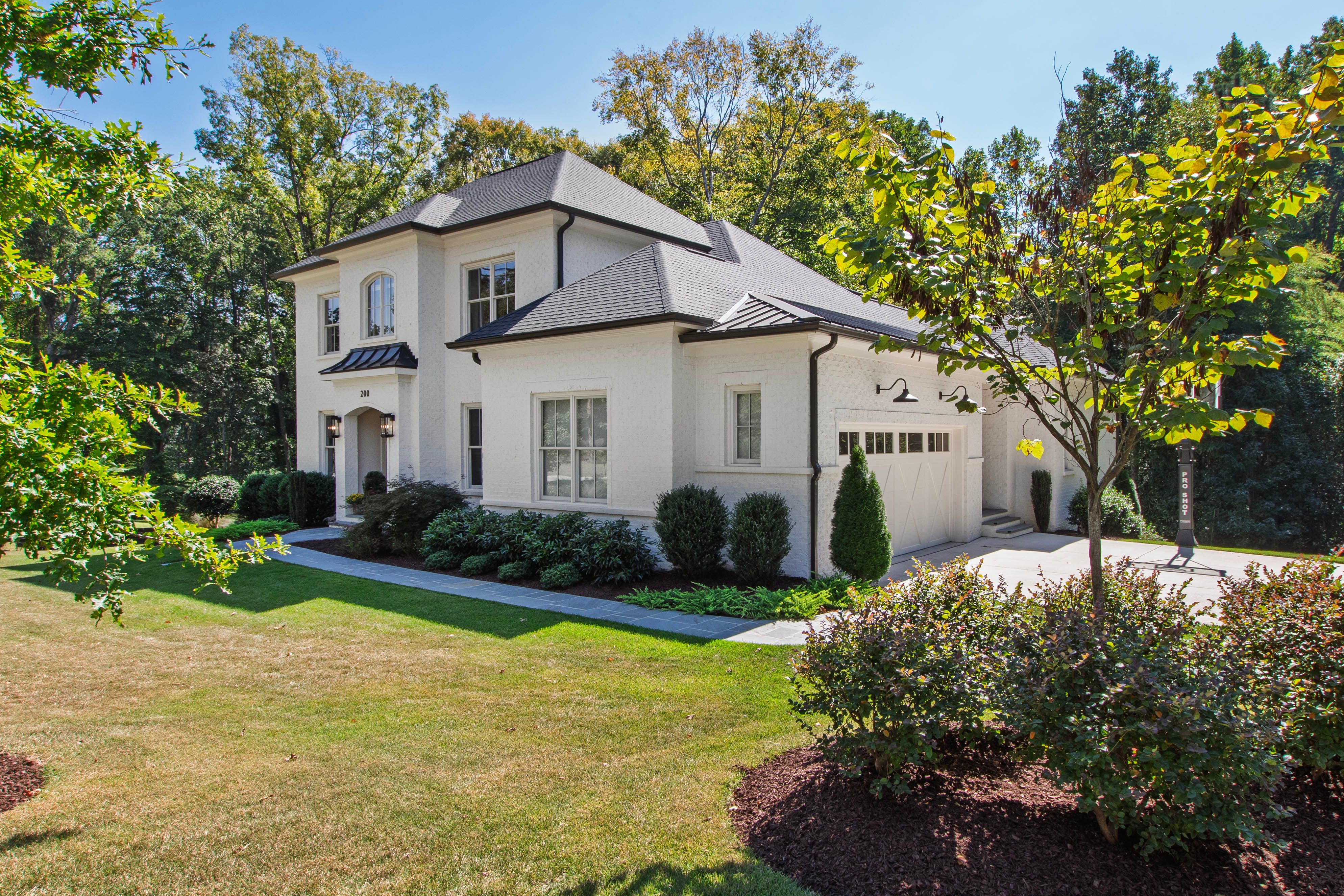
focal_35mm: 21
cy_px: 467
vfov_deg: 59.5
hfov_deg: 80.8
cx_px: 757
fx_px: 784
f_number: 9
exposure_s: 1/80
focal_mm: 10
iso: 100
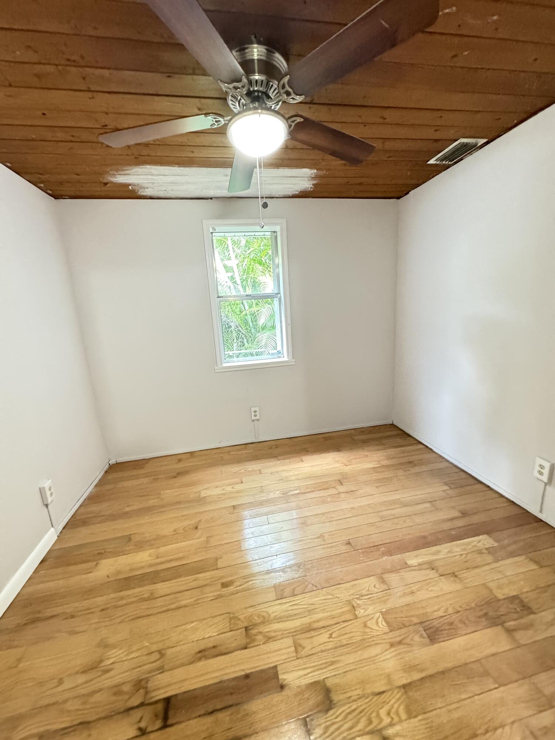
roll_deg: +4.6
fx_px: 299
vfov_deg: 102.1
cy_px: 370
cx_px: 278
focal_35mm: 14
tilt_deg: -11.8
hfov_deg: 85.7
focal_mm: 2.22
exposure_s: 1/60
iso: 1000
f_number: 2.2
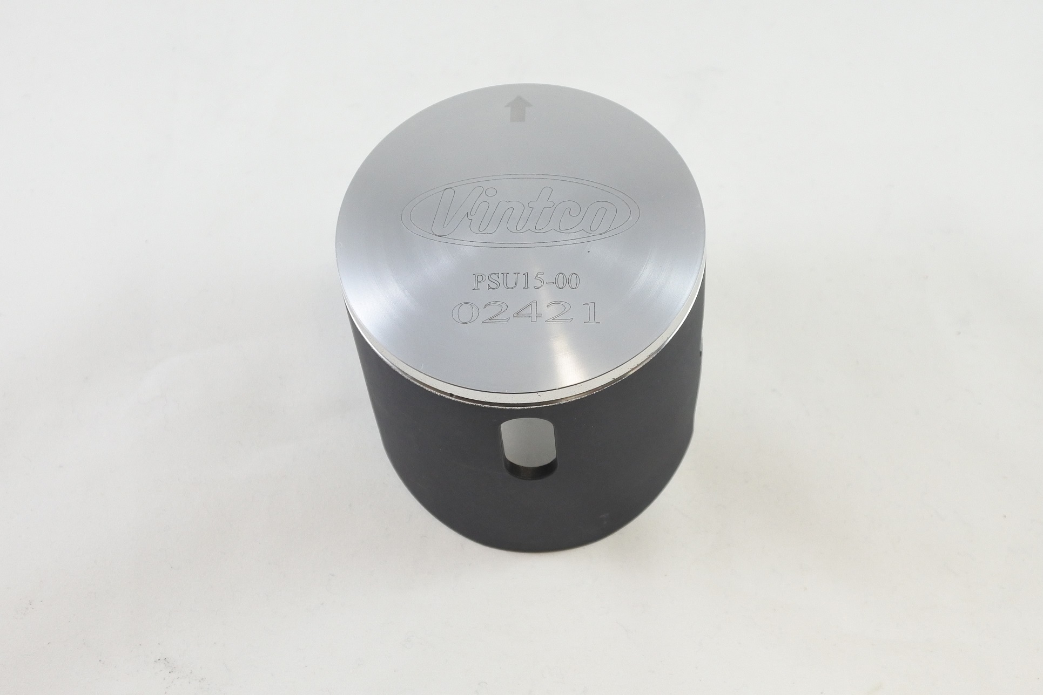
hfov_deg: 43.6
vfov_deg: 29.9
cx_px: 522
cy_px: 348
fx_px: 1304
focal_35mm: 45
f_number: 4.5
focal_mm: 16.8
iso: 500
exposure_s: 1/125
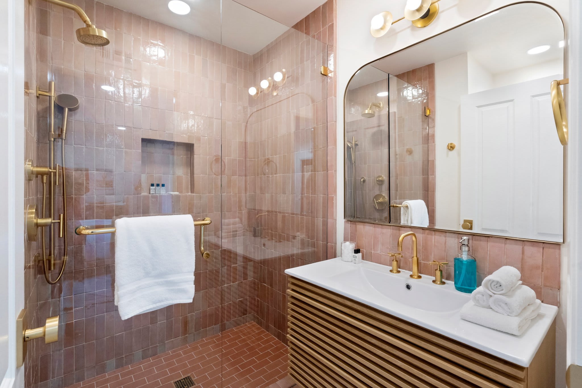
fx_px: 259
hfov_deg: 96.7
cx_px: 291
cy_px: 194
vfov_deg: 73.8
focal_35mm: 16
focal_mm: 16
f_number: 10
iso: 12800
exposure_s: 1/25
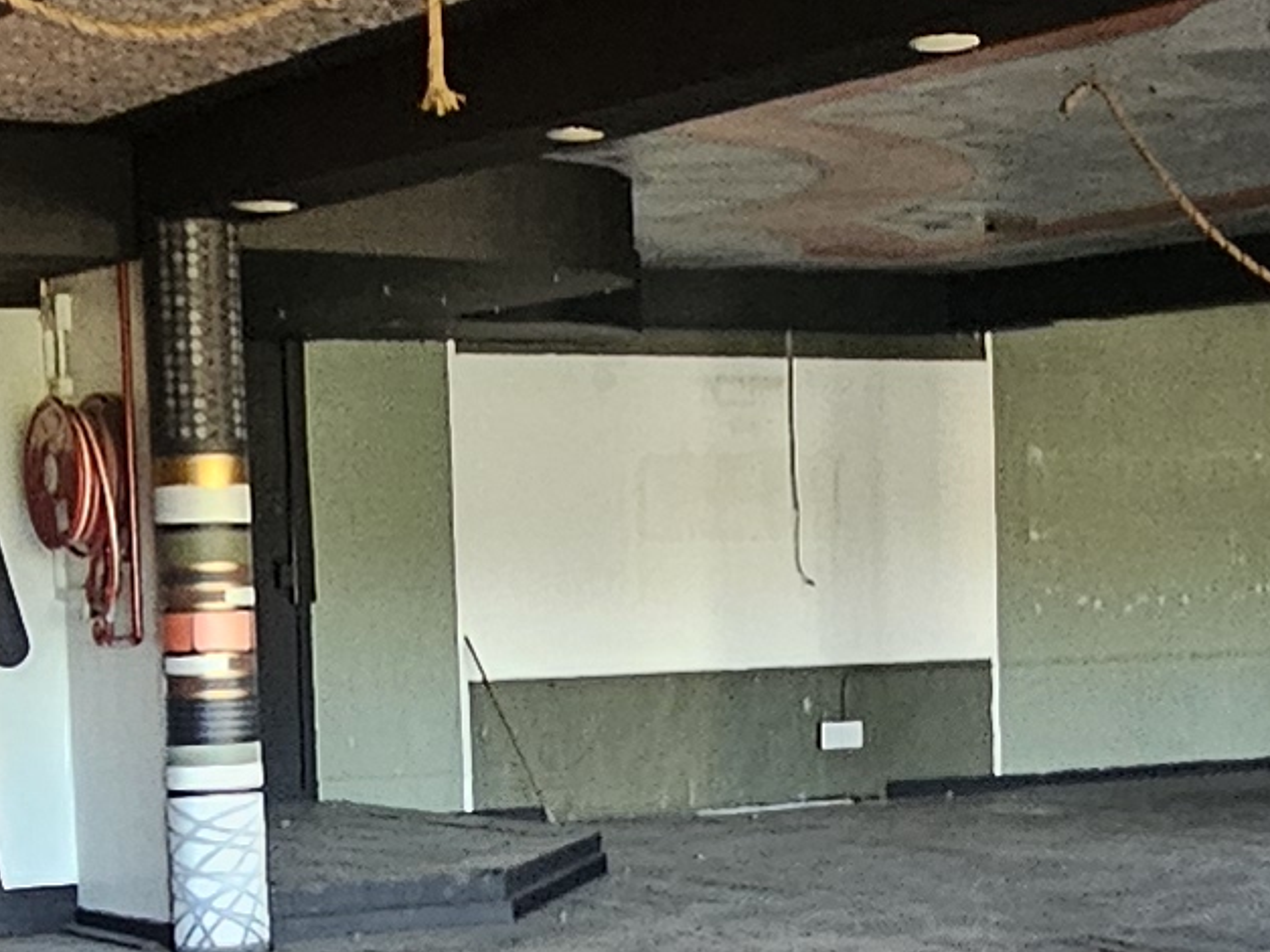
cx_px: 936
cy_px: 832
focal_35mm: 83
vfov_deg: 17.5
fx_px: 3045
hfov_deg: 23.4
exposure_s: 1/33.3
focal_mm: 2.2
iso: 500
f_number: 2.2
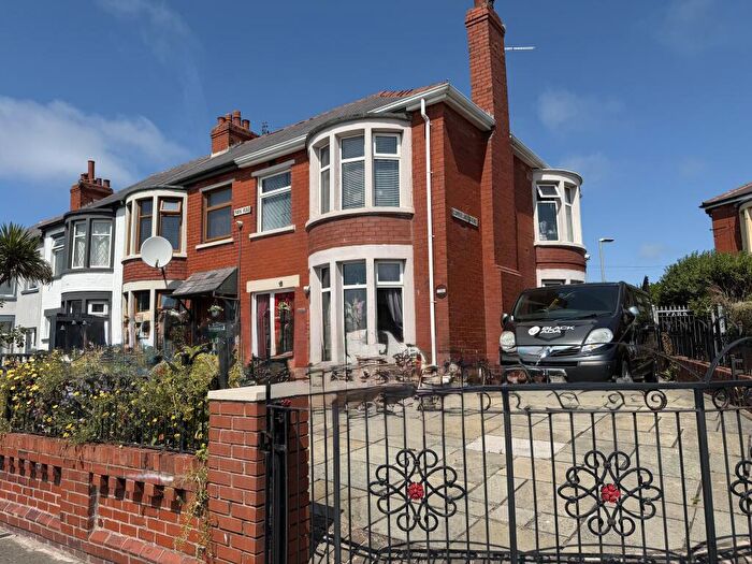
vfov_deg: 56.8
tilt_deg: +7.8
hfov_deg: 71.6
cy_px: 282
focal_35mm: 24
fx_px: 521
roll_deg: +1.1
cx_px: 376
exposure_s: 1/6173
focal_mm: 6.76
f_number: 1.78
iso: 80
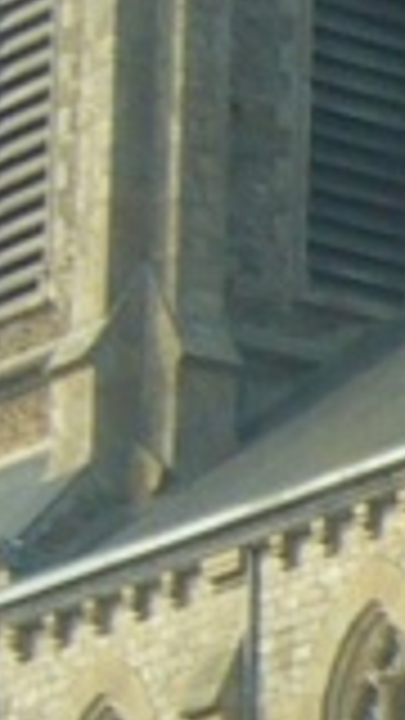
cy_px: 536
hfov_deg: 3.8
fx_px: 5842
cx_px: 1467
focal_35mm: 306
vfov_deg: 7.0
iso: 80
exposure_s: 1/125
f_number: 5.6
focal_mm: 5.8
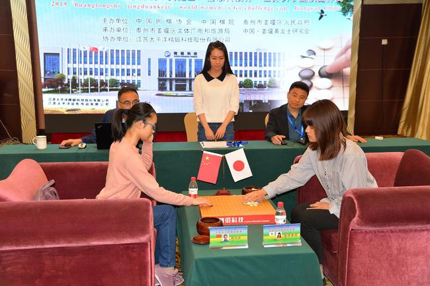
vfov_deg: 33.4
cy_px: 143
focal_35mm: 40
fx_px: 478
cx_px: 215
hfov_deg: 48.5
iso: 1000
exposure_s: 1/60
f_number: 5
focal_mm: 40
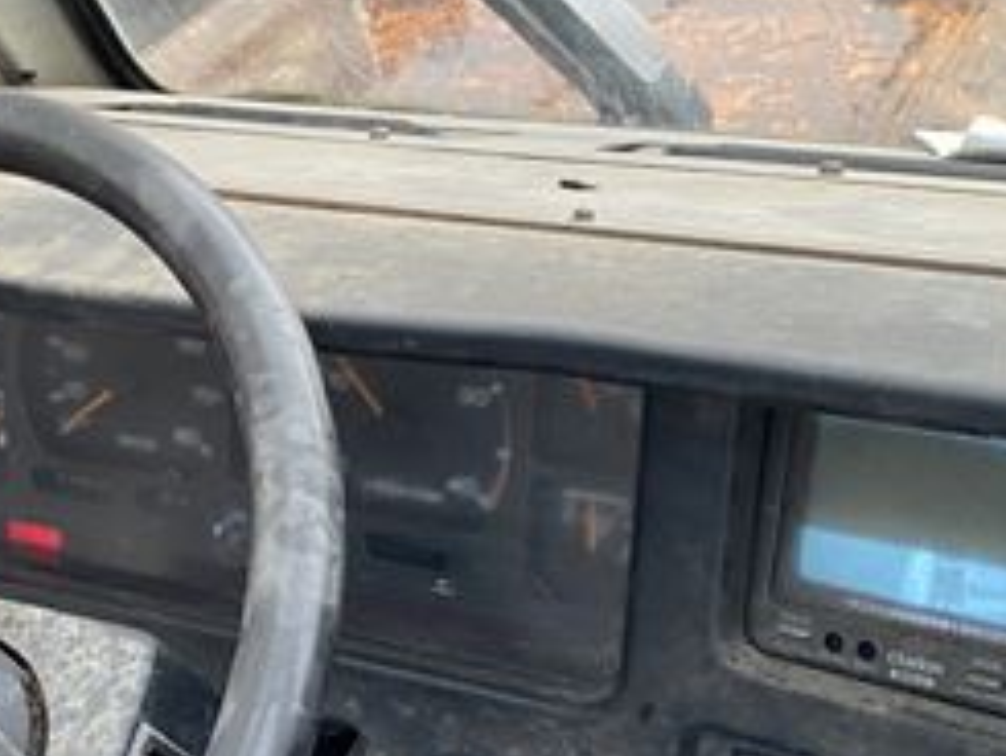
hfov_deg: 28.4
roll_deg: +15.0
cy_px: 670
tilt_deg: -40.0
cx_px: 333
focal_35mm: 68
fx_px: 1977
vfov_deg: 21.2
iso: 160
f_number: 1.8
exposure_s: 1/60
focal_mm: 4.25
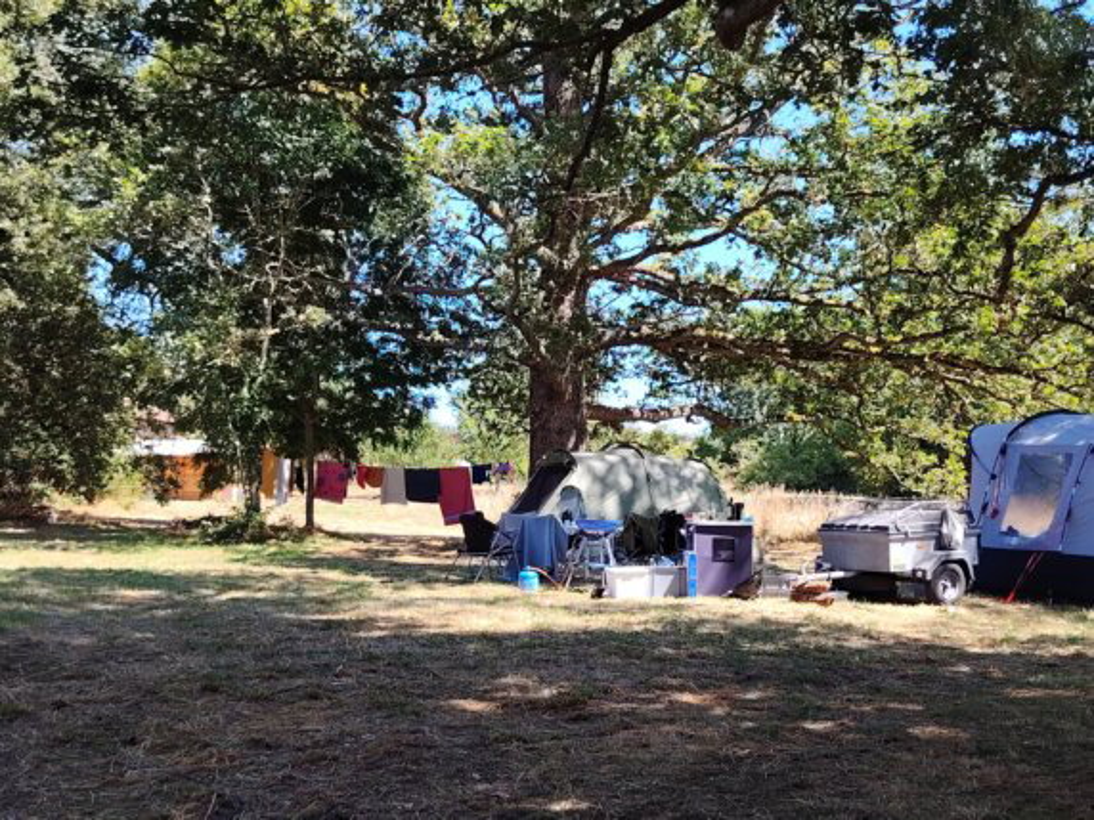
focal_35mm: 48
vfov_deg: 30.3
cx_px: 547
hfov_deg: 39.7
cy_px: 410
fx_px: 1517
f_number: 1.75
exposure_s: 1/253
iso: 100
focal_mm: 5.25
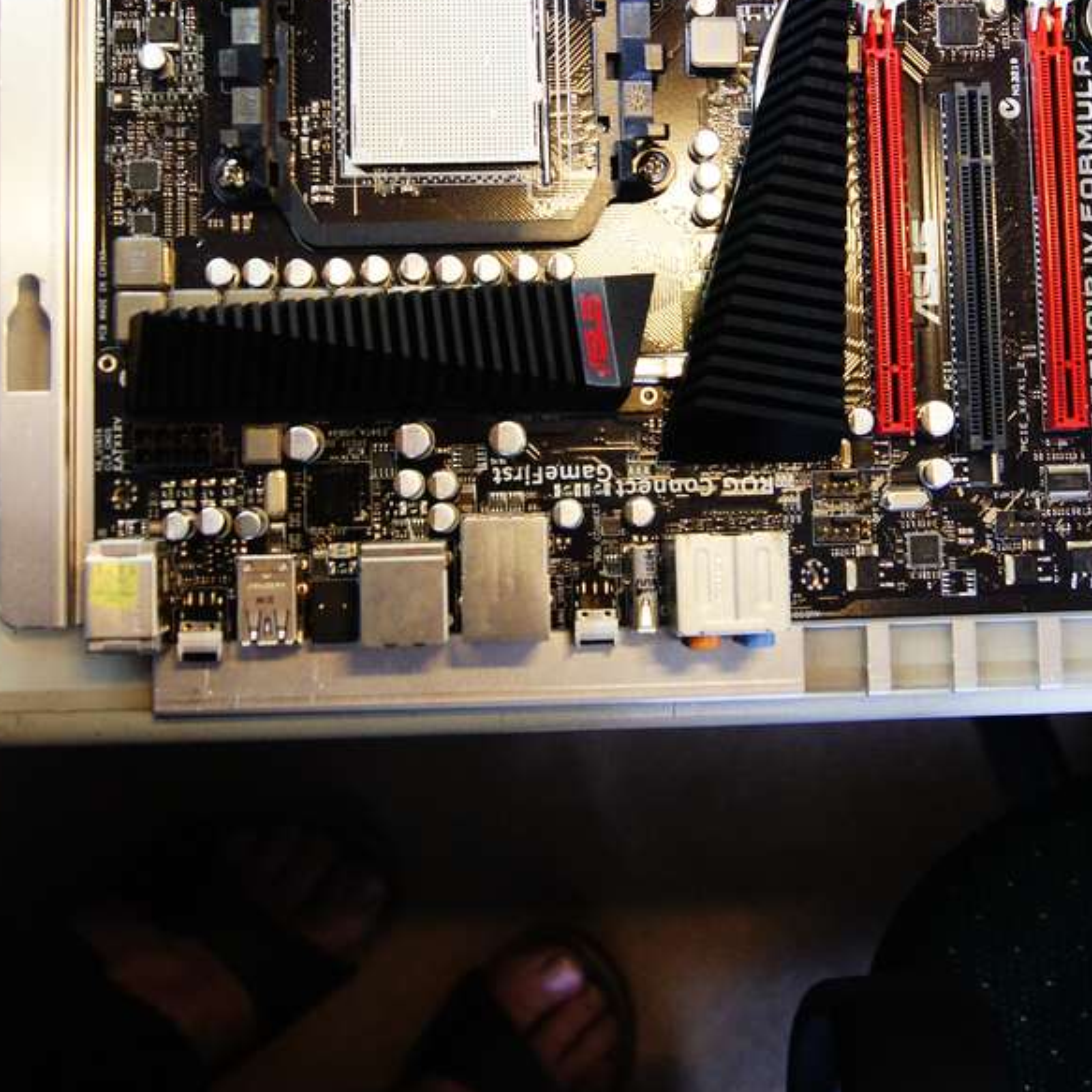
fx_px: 2248
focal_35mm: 63
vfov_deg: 26.9
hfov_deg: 27.2
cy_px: 257
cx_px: 690
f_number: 5
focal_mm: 24
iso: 800
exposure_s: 1/40
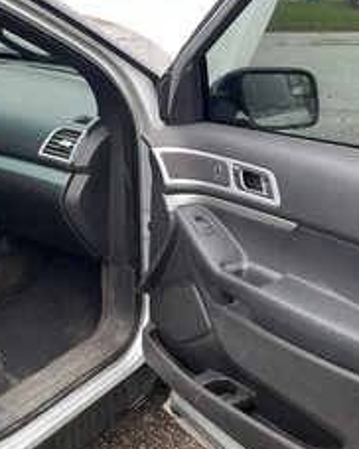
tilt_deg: -14.9
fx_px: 638
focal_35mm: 48
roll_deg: +1.0
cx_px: 180
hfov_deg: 31.4
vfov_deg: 38.8
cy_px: 205
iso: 25
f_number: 1.8
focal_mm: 3
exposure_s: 1/122
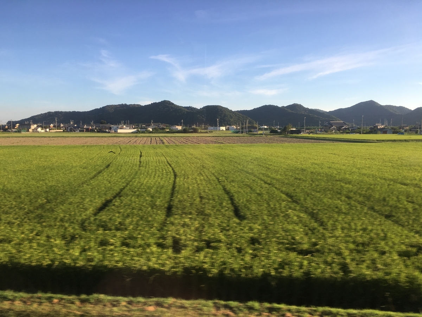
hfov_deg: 61.7
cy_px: 158
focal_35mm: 29
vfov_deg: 48.2
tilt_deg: -3.5
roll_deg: -0.6
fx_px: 354
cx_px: 211
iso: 25
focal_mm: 4.15
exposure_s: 1/305
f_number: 2.2
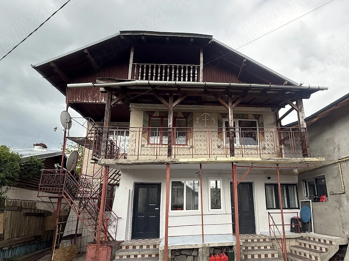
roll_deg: +0.4
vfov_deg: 64.9
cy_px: 166
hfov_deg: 81.3
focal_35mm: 20
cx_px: 199
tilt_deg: +12.1
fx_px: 202
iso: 64
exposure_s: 1/518
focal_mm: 2.22
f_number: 2.2
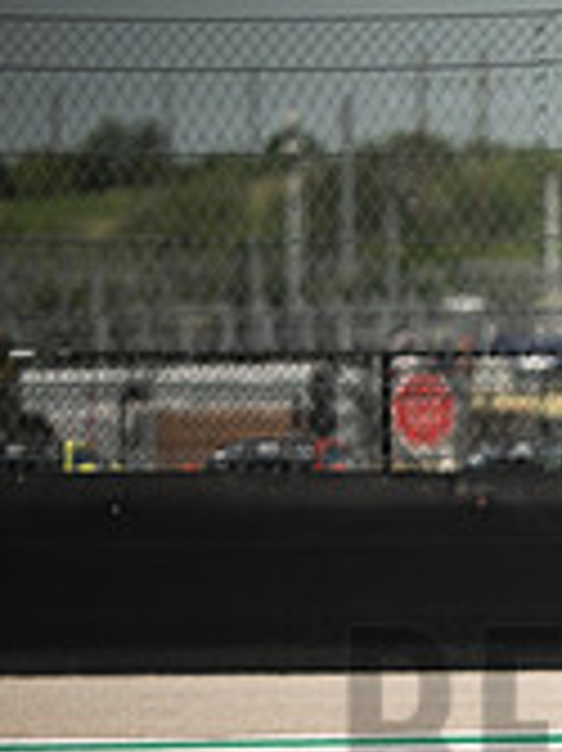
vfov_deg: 2.0
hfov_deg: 1.5
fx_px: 21696
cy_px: 754
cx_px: 1295
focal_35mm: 1001
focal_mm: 200
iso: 160
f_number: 2.5
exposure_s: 1/2000
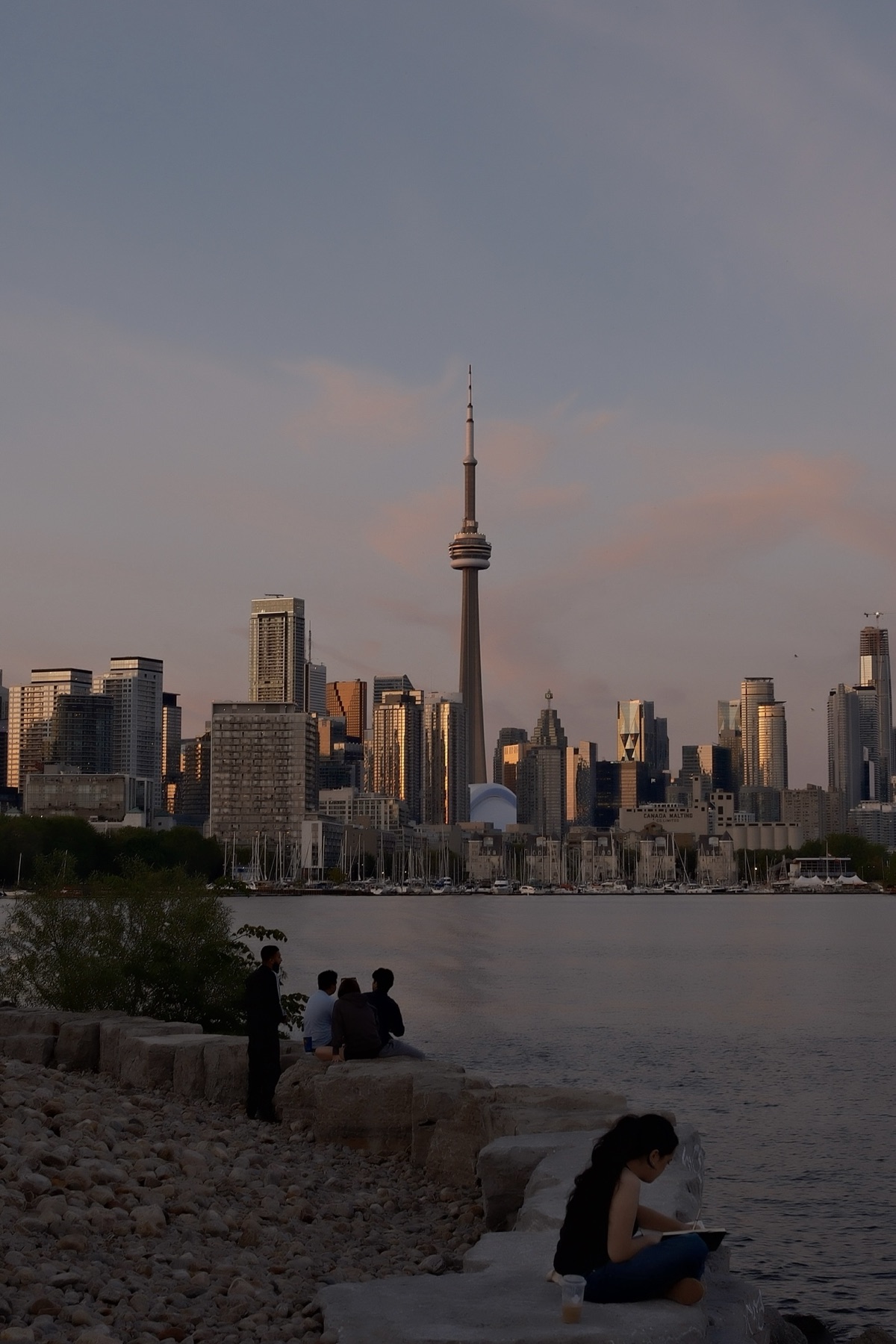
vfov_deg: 54.4
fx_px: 1307
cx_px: 448
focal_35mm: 35
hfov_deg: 37.9
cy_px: 672
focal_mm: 23
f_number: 5
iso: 200
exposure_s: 1/100
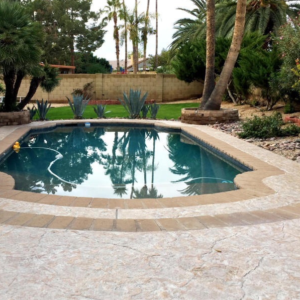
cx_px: 94
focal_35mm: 44
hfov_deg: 37.8
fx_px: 431
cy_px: 147
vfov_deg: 38.3
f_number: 2.2
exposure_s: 1/542
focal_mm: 4.15
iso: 32
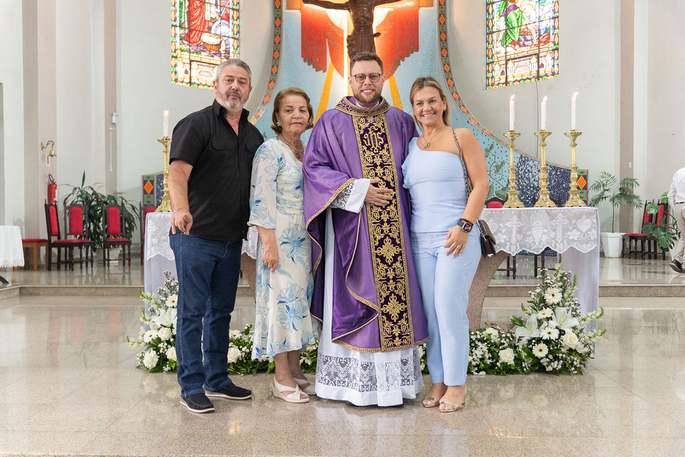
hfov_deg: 55.6
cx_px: 342
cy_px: 228
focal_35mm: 34
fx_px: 649
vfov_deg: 38.8
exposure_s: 1/160
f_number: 2.8
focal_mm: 23
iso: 1000
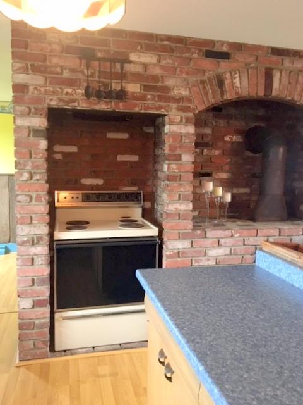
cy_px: 202
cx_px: 152
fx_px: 338
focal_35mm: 29
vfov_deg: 61.7
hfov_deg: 48.2
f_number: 2.2
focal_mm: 4.15
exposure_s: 1/30
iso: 200
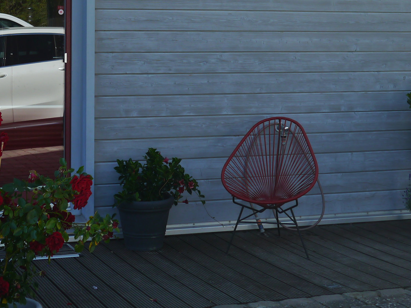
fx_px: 1056
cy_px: -23
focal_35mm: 89
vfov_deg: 16.1
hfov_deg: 22.0
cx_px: 167
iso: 160
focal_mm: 20
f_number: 4
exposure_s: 1/640
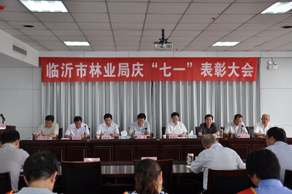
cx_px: 146
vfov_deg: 34.2
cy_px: 97
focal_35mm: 39
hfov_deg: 49.6
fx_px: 316
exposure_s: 1/20
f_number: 4.5
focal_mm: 26
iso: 250
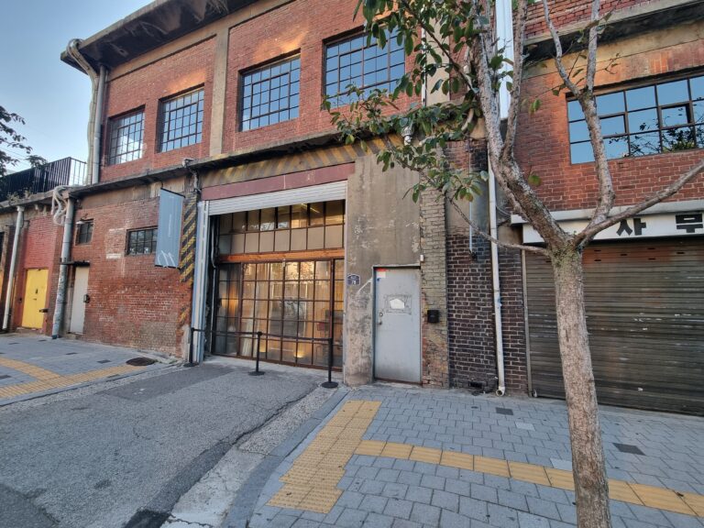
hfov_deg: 106.2
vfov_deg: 89.9
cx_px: 352
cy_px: 264
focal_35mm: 13
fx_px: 264
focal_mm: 2.2
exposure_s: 1/120
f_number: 2.2
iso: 64
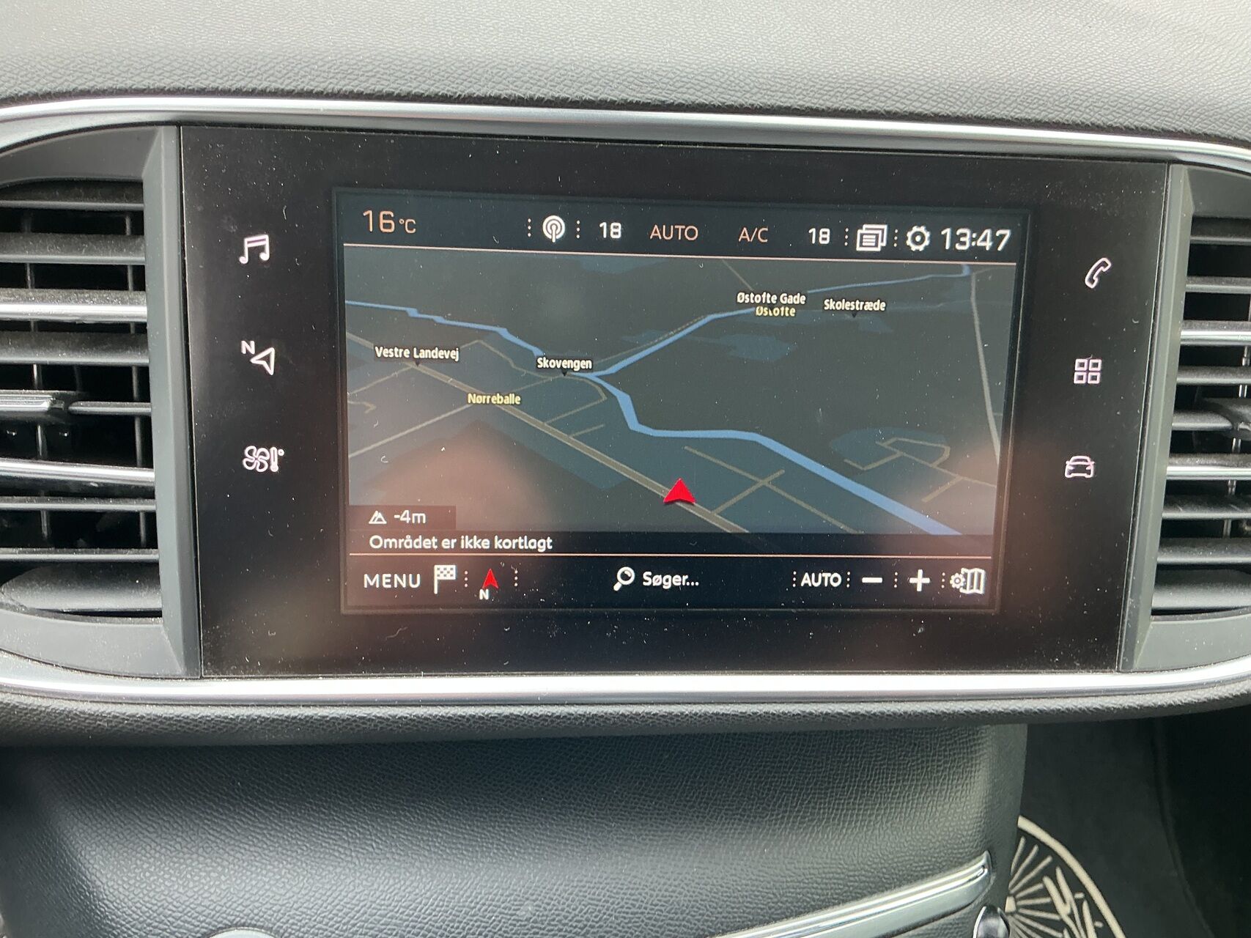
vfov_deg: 48.2
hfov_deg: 61.7
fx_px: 1048
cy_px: 469
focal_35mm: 29
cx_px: 626
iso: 40
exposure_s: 1/60
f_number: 1.8
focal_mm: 3
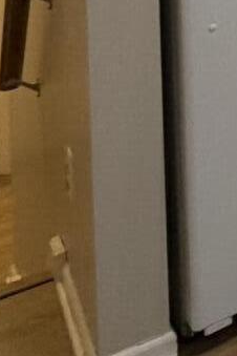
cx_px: 848
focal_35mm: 86
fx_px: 849
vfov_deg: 19.1
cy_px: -250
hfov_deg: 9.2
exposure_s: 1/60
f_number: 2.2
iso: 200
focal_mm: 2.22
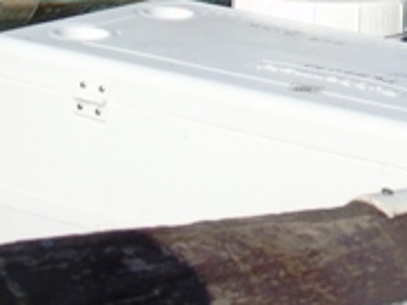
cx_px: 560
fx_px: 1398
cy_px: -145
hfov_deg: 15.6
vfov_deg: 11.9
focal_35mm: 119
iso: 80
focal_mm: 6.1
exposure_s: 1/1250
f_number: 3.8
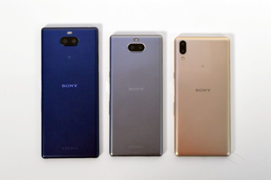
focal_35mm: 63
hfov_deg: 31.9
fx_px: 474
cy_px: 90
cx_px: 136
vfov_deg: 21.5
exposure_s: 1/250
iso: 3200
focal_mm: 42
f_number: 10
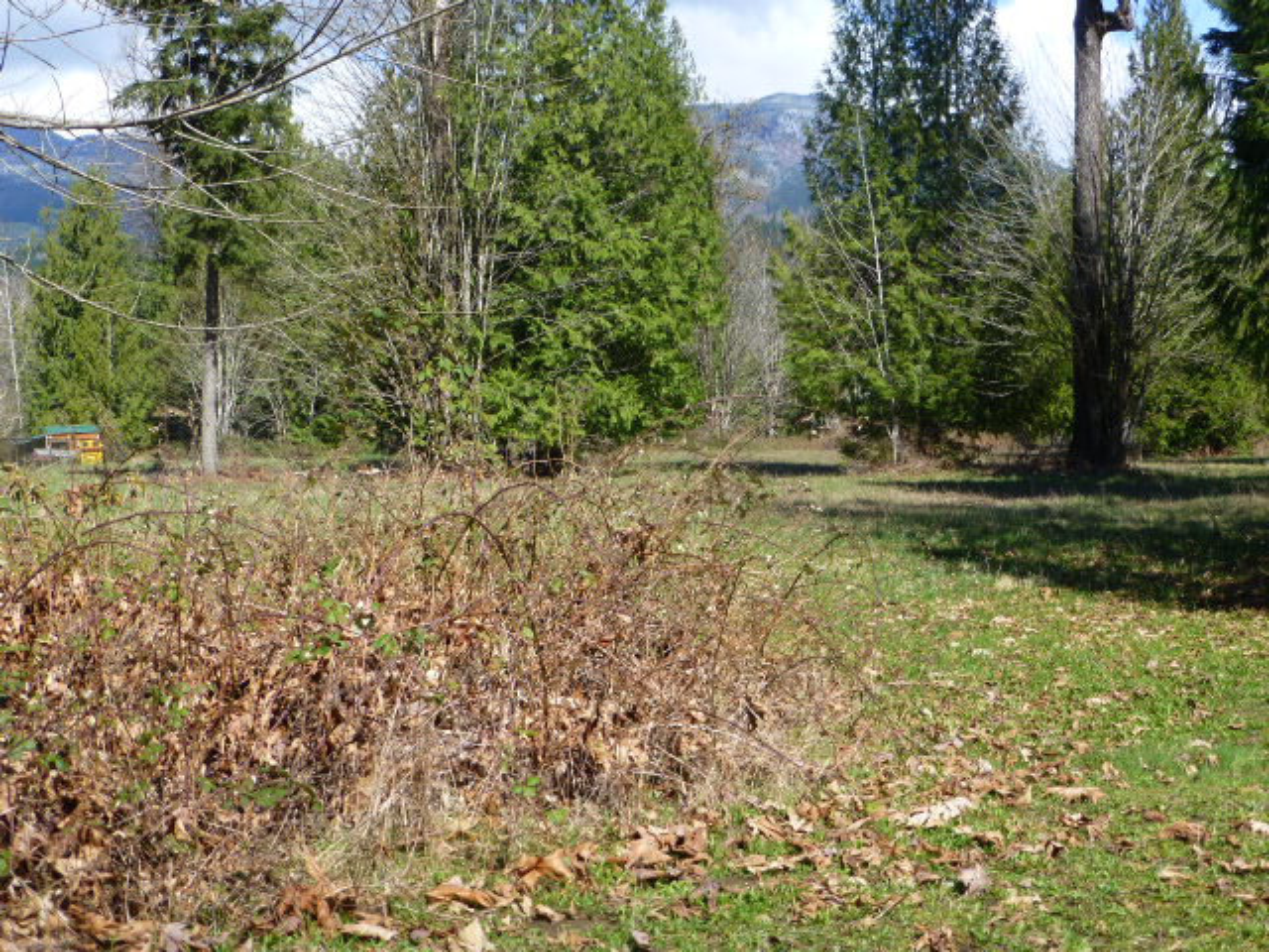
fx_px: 1980
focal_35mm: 54
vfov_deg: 27.0
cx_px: 634
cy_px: 476
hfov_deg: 35.5
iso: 100
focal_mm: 9.7
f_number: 4.6
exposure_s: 1/400
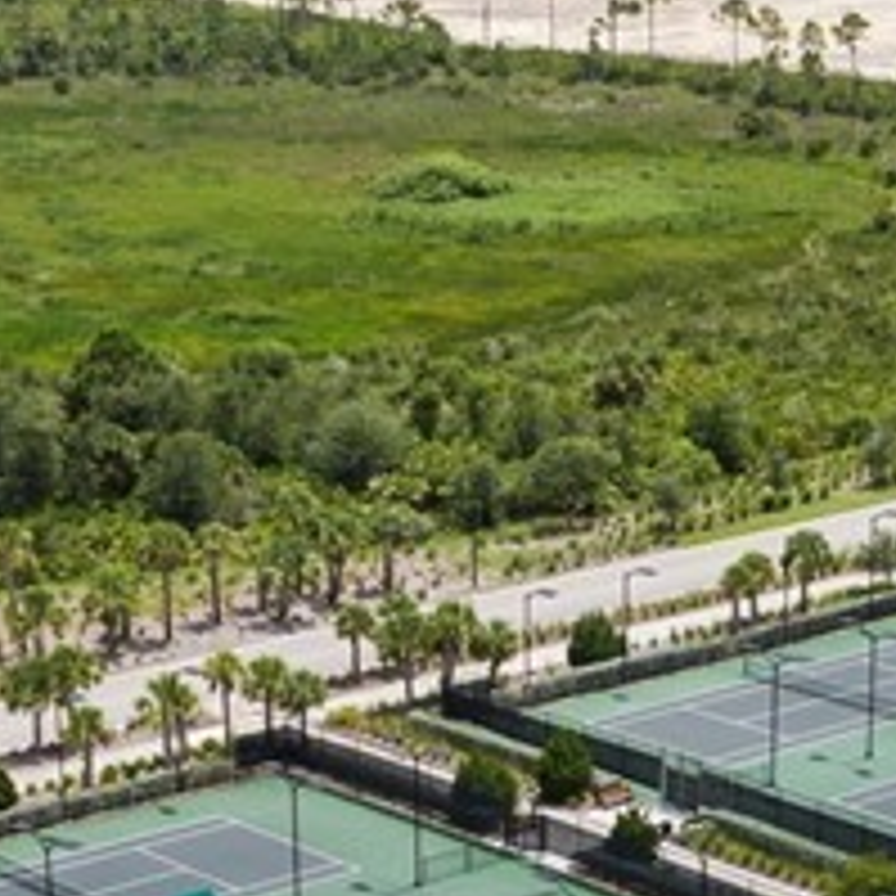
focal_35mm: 109
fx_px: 3192
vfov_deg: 15.6
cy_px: 977
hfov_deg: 15.8
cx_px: 774
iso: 100
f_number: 4
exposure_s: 1/80
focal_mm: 12.29
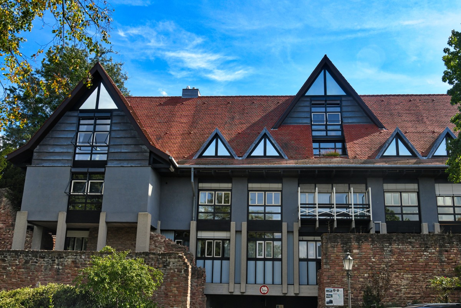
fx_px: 435
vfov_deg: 38.9
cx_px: 230
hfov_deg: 55.8
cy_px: 154
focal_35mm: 34
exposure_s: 1/400
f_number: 8
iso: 200
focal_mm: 34
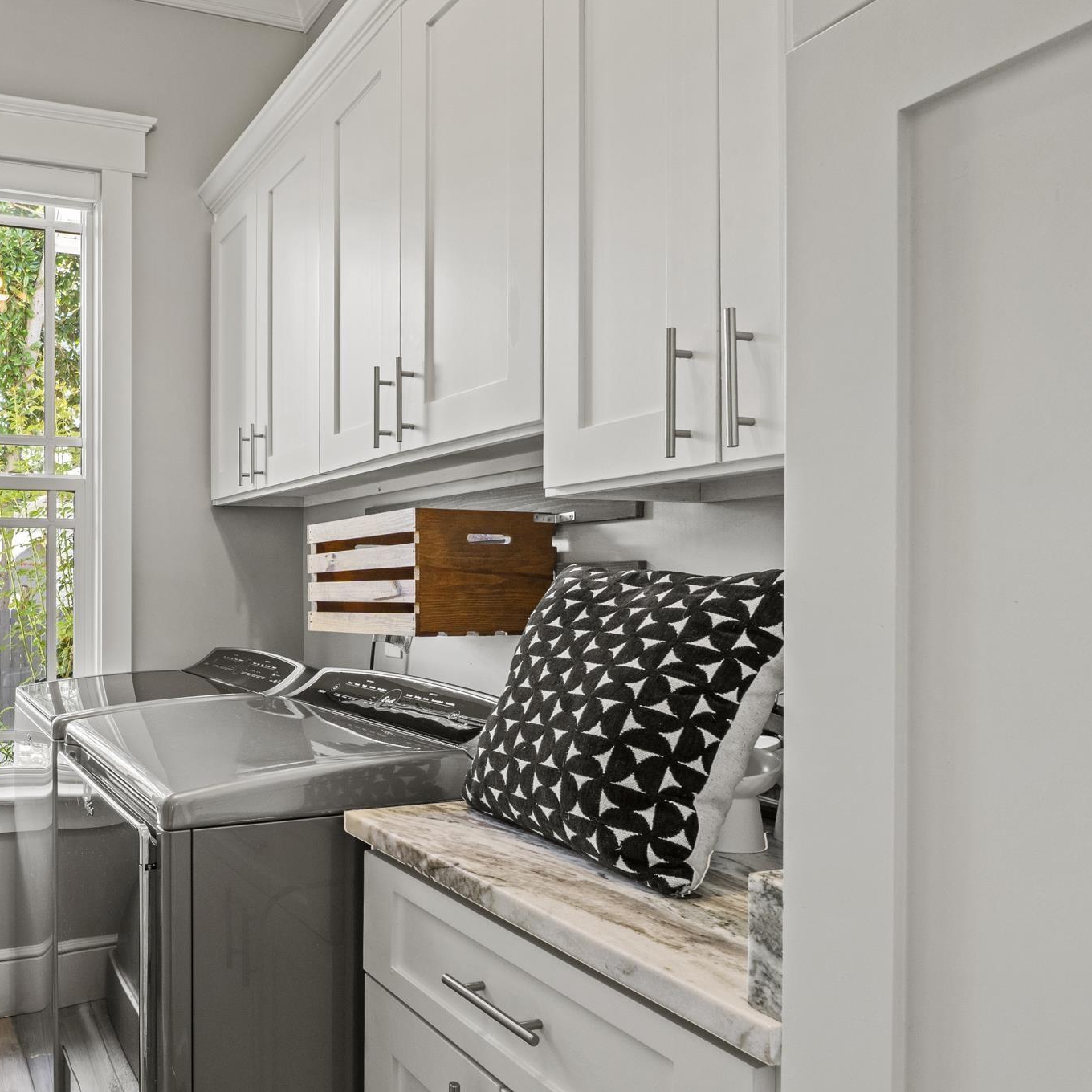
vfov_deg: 61.2
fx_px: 920
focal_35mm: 26
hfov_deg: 56.3
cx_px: 198
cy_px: 612
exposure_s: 1/6
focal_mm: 11
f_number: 6.3
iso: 200
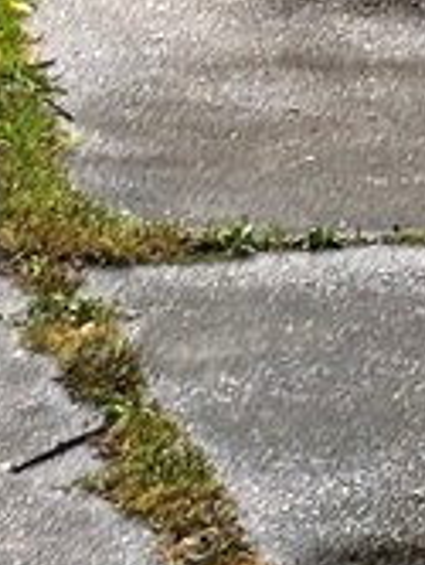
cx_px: 85
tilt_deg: -5.7
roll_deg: -1.3
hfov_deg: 4.7
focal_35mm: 320
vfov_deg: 6.0
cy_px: -555
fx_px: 5225
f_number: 1.6
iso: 25
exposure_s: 1/146
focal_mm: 5.96
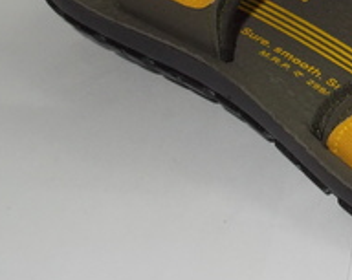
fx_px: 1165
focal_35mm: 112
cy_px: 19
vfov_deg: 13.6
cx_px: 402
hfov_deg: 16.6
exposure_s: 1/30
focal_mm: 7.9
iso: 200
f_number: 4.2
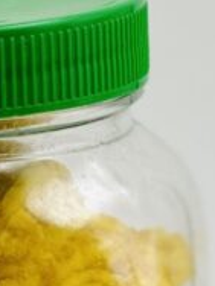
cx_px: -102
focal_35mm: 465
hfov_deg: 3.2
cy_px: 544
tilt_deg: -15.3
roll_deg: +0.2
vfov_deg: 4.2
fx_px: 3851
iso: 32
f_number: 2.8
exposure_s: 1/100
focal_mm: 9
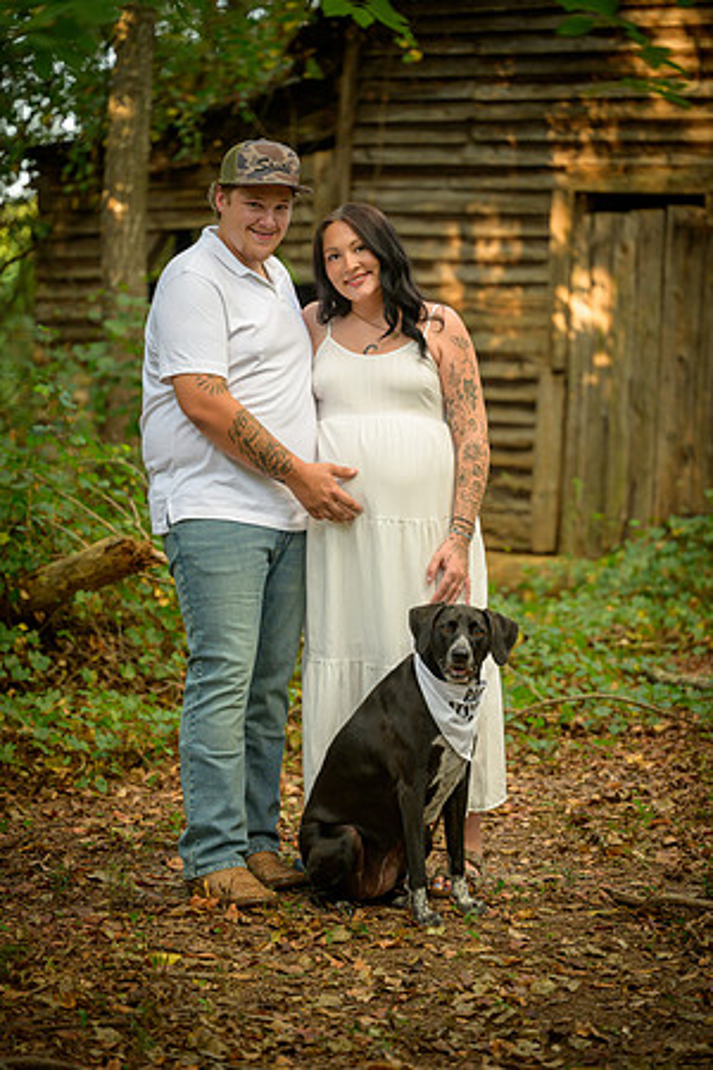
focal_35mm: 105
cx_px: 356
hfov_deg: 13.0
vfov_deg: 19.5
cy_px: 535
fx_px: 3119
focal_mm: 105
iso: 1100
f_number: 3.3
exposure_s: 1/125
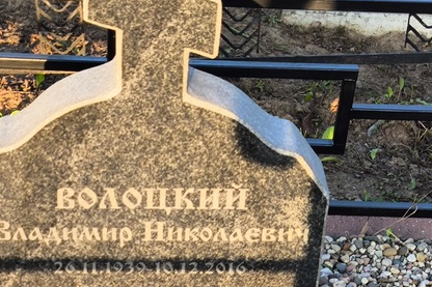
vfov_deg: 13.5
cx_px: 151
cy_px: 270
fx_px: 1199
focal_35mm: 100
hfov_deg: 20.4
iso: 50
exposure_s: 1/152
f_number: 1.7
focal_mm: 4.71
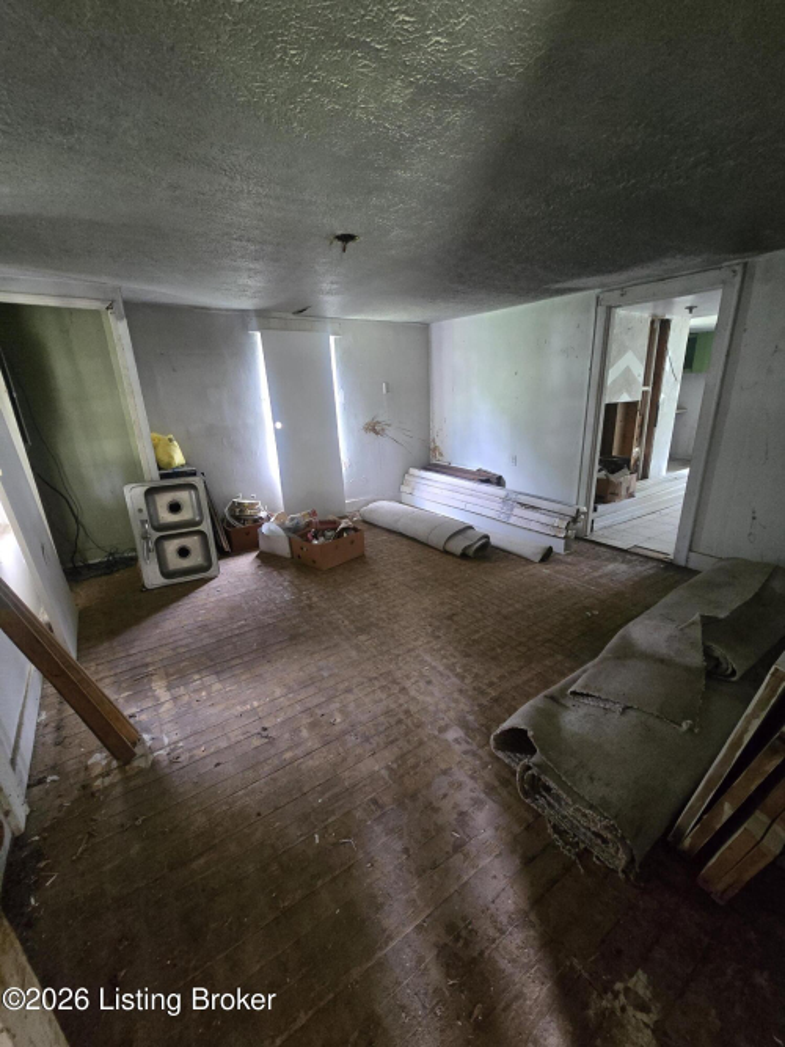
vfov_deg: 106.2
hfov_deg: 89.9
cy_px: 524
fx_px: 393
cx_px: 392
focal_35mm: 13
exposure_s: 1/60
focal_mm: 2.2
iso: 1250
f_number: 2.2
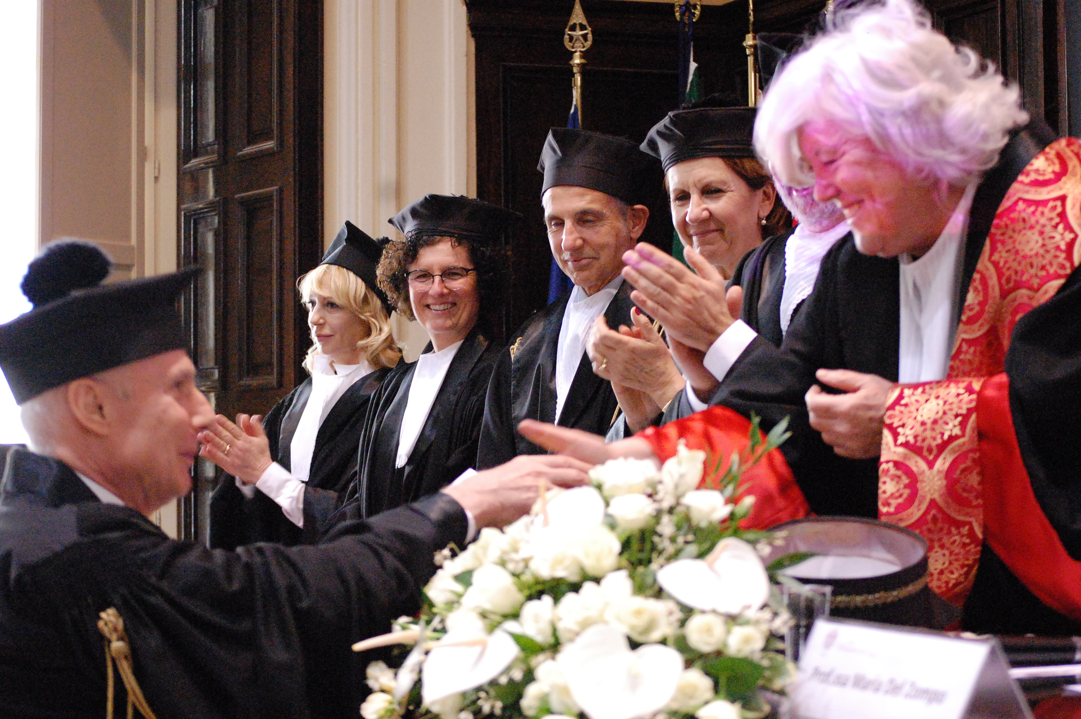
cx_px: 540
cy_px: 360
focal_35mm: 82
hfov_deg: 24.6
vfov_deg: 16.5
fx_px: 2475
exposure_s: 1/50
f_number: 4
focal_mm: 55
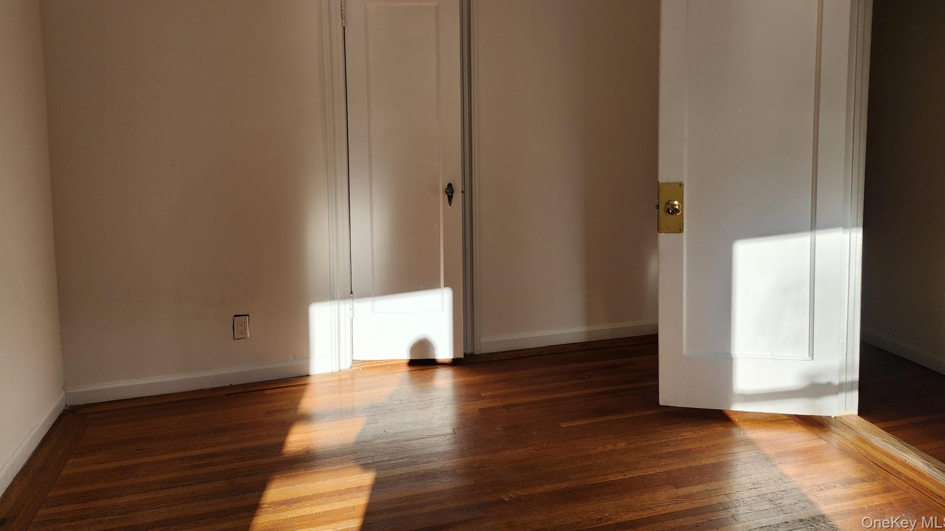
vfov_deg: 43.6
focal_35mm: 26
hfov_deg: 71.9
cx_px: 469
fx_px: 651
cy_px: 166
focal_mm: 6.4
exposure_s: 1/214
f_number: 1.8
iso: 12
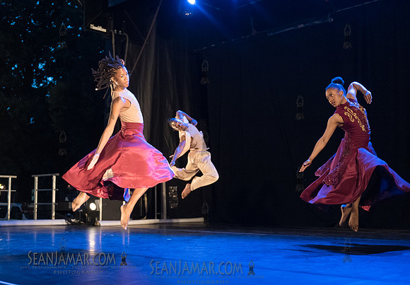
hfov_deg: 37.9
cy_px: 149
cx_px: 187
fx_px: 596
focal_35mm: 52
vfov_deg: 26.9
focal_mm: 48
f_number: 2.8
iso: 5000
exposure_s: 1/250
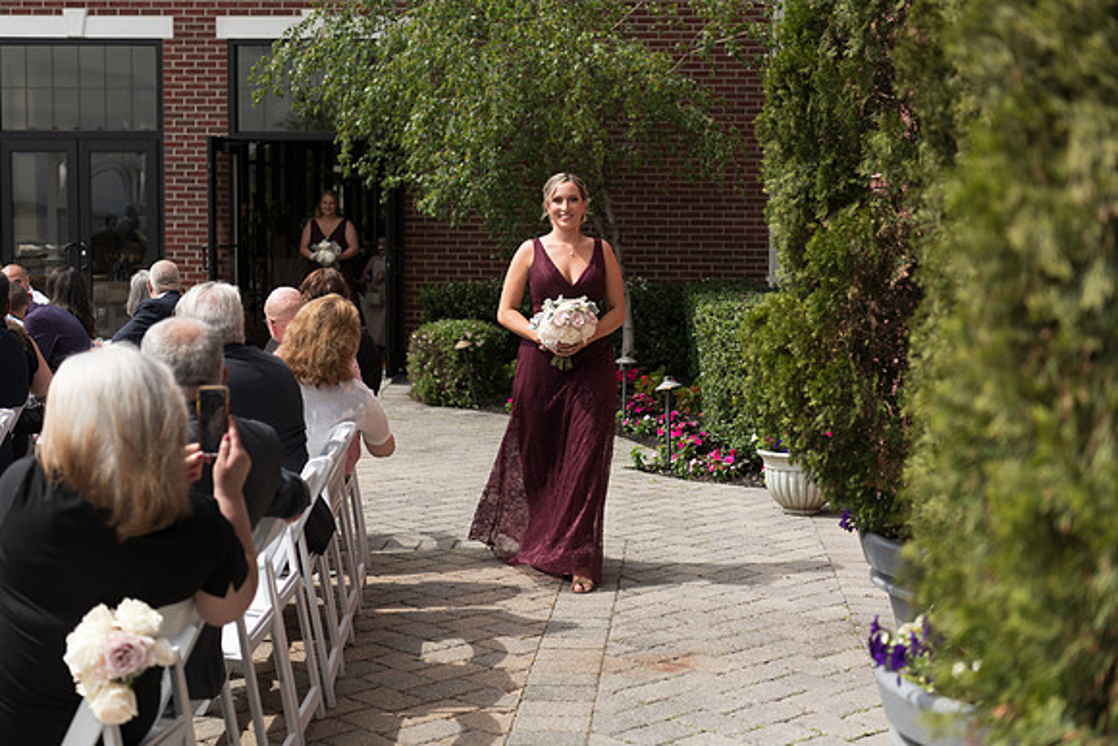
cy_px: 373
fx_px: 1615
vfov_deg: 26.0
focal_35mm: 52
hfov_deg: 38.2
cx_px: 559
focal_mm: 52
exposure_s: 1/1000
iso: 64
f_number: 2.8
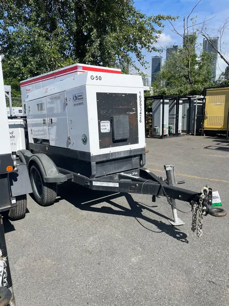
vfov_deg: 67.3
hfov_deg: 53.1
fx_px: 229
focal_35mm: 26
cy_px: 153
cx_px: 114
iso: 32
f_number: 1.6
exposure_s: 1/4000
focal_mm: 4.2
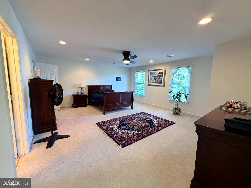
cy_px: 94
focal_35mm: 14
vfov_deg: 85.7
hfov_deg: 102.1
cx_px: 126
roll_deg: -1.0
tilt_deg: -6.0
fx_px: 102
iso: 320
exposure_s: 1/60
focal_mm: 2.22
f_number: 2.2
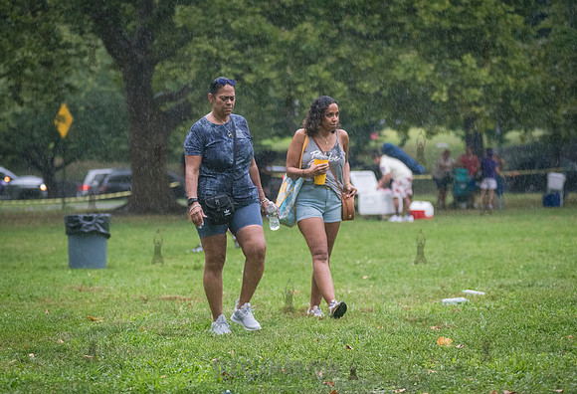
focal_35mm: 132
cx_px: 236
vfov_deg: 10.6
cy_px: 166
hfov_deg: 15.4
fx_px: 2127
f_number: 3.2
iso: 4000
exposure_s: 1/320
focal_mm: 112
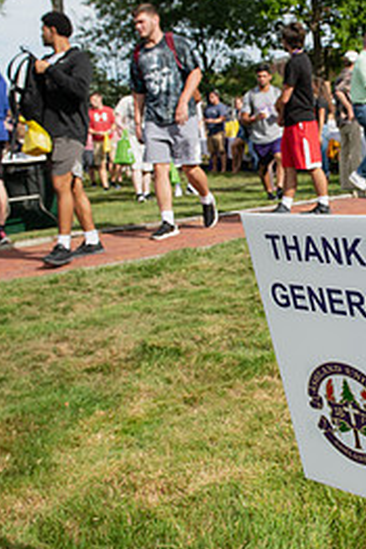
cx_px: 345
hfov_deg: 24.6
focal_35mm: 53
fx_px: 809
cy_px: 224
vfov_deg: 37.4
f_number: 5.6
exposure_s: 1/500
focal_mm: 24
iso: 125
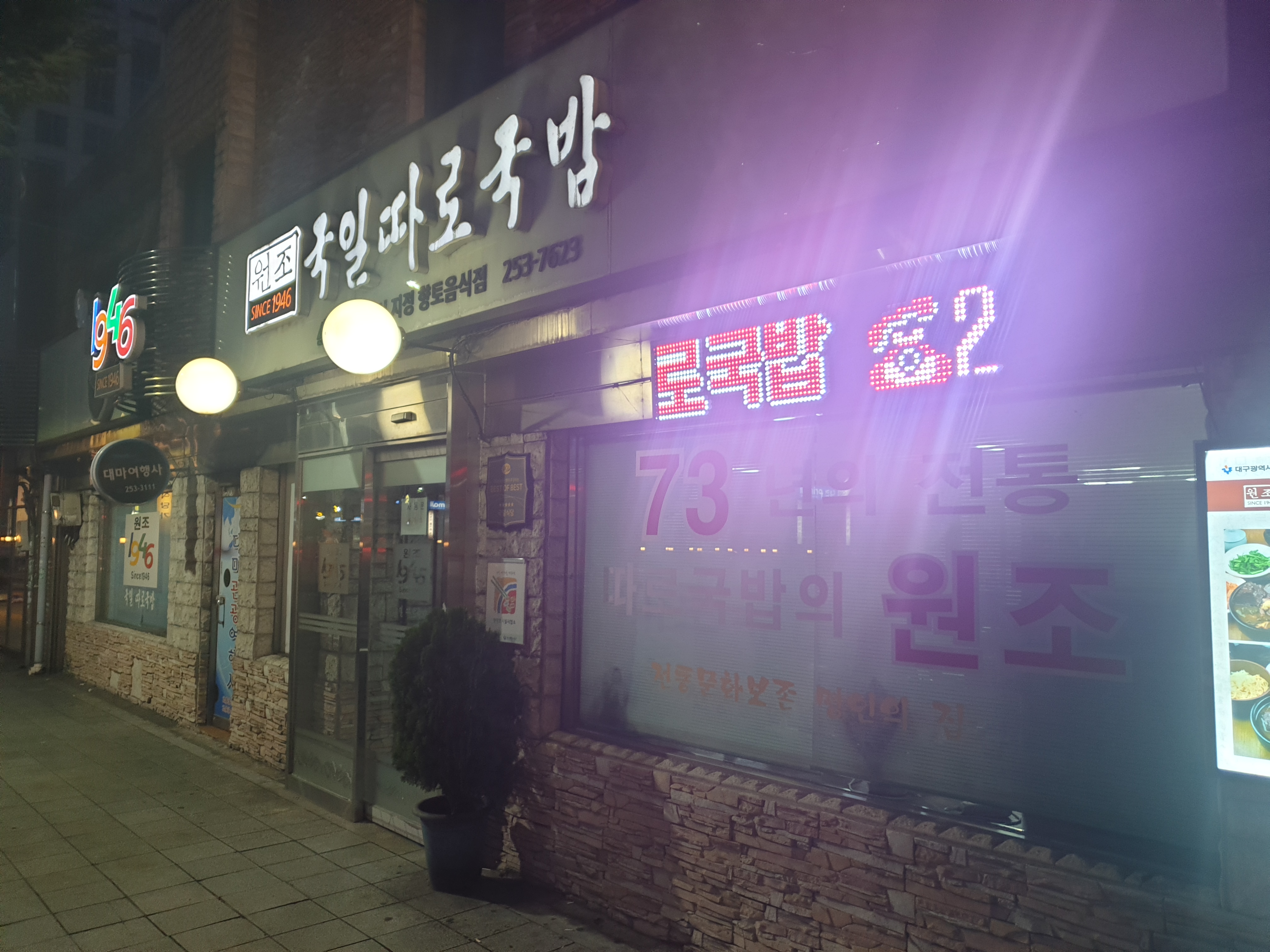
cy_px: 476
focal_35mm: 26
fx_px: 954
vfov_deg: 53.1
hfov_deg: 67.3
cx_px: 635
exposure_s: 1/50
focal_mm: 4.3
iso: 80
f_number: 1.5
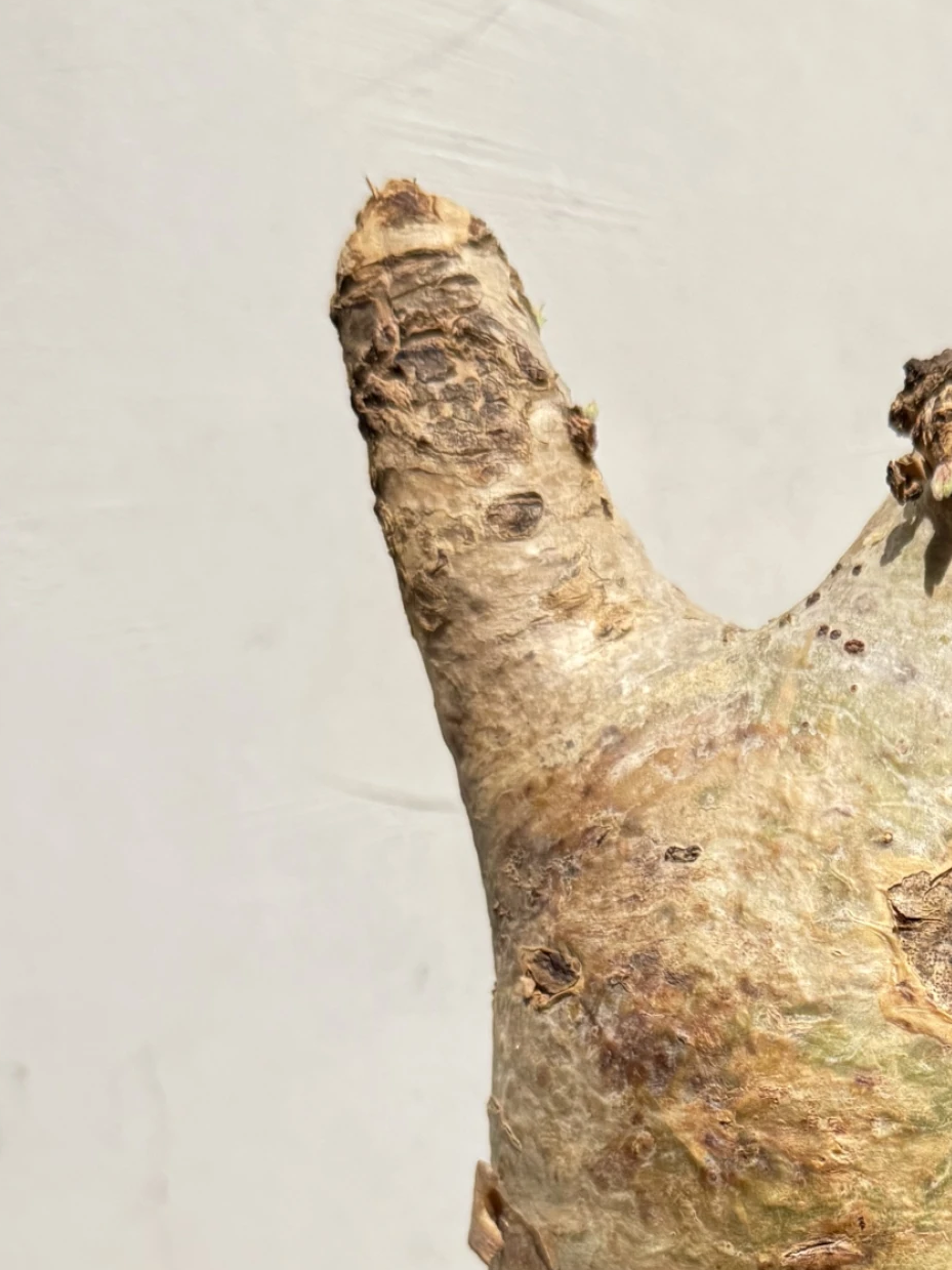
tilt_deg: -12.9
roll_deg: -0.6
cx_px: 945
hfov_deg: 25.3
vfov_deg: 33.5
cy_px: 1088
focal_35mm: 55
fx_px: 2017
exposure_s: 1/60
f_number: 1.78
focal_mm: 6.76
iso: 320
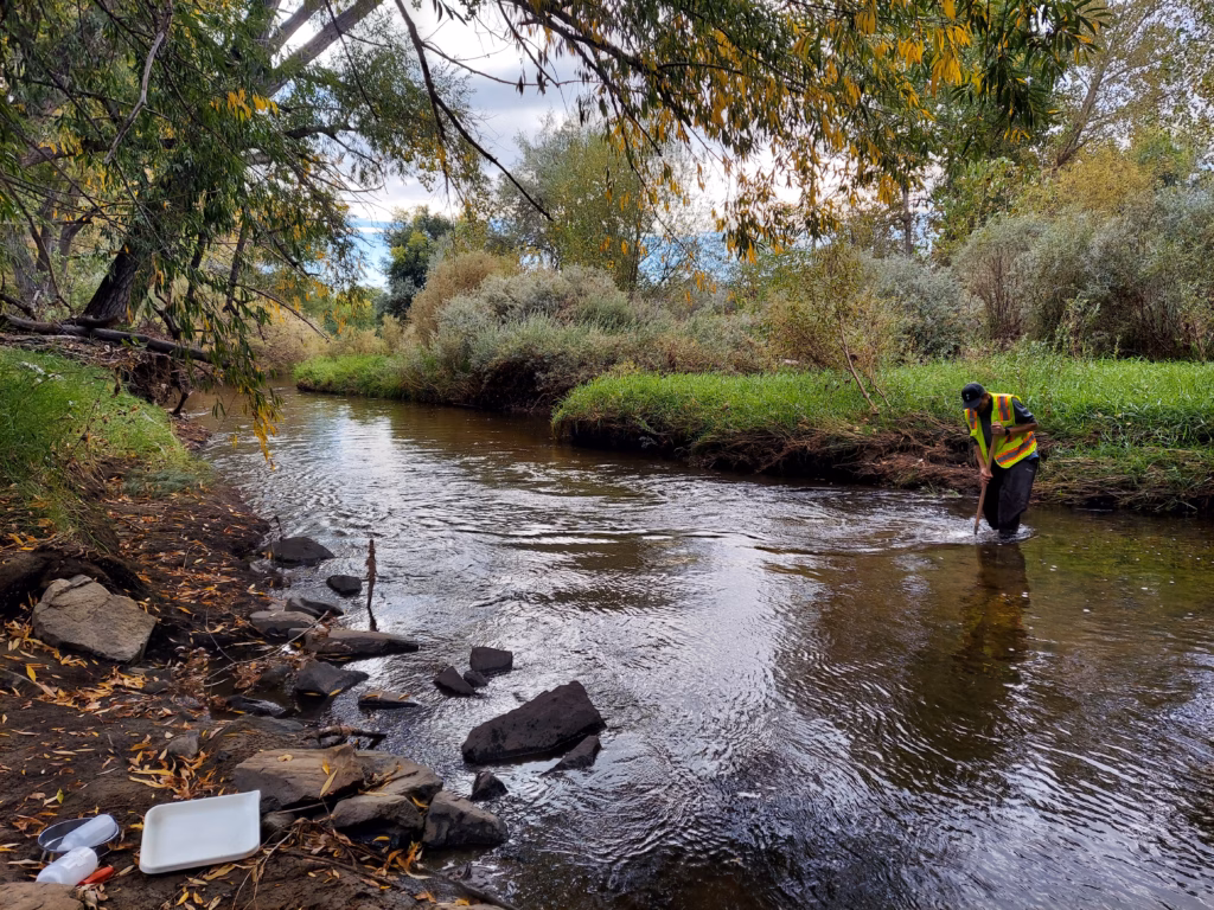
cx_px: 607
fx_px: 842
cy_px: 455
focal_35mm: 24
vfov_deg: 56.8
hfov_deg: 71.6
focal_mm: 5.23
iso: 50
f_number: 1.8
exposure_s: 1/292
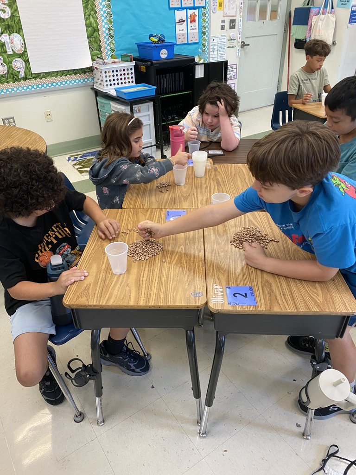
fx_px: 357
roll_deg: +3.0
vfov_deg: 67.3
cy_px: 238
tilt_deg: -31.1
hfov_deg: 53.1
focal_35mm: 26
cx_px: 178
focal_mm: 4.25
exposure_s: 1/60
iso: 125
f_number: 1.8
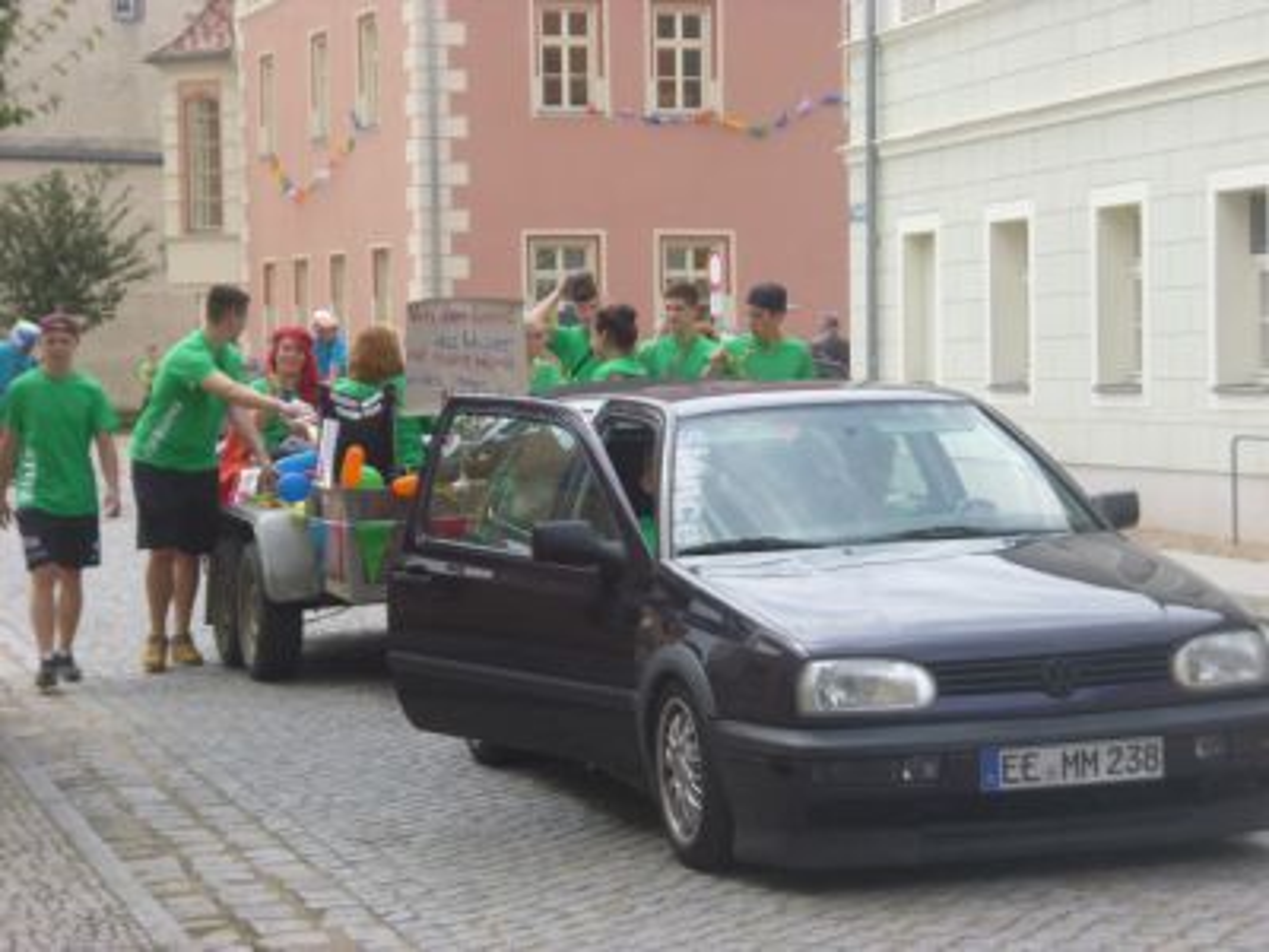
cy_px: 476
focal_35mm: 83
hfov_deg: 23.6
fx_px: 3043
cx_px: 634
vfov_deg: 17.8
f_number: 5.1
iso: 100
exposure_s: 1/200
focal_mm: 14.8
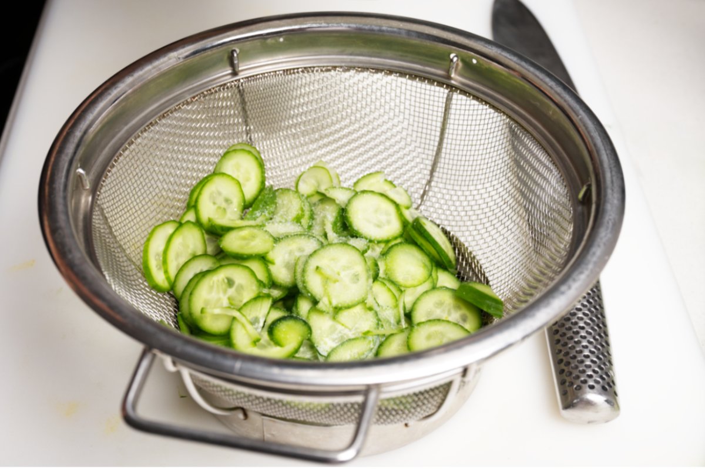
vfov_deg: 28.1
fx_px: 940
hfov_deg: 41.1
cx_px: 352
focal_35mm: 48
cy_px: 234
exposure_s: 1/800
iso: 800
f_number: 8
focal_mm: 48
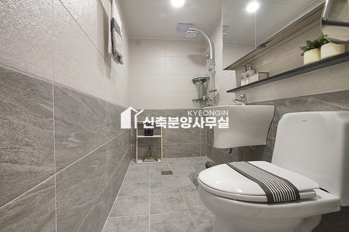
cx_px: 174
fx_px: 145
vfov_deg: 77.2
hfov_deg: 100.4
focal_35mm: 15
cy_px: 116
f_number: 9
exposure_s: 1/40
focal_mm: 10
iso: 1600
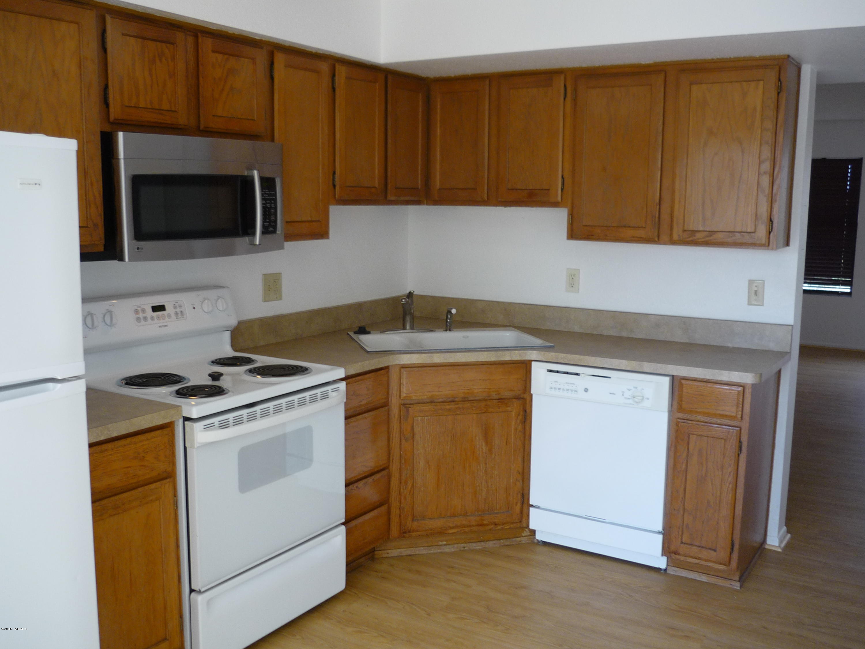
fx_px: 825
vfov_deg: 42.9
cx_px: 432
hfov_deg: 55.4
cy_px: 324
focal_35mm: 33
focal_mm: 5.5
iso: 100
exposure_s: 1/30
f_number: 2.8
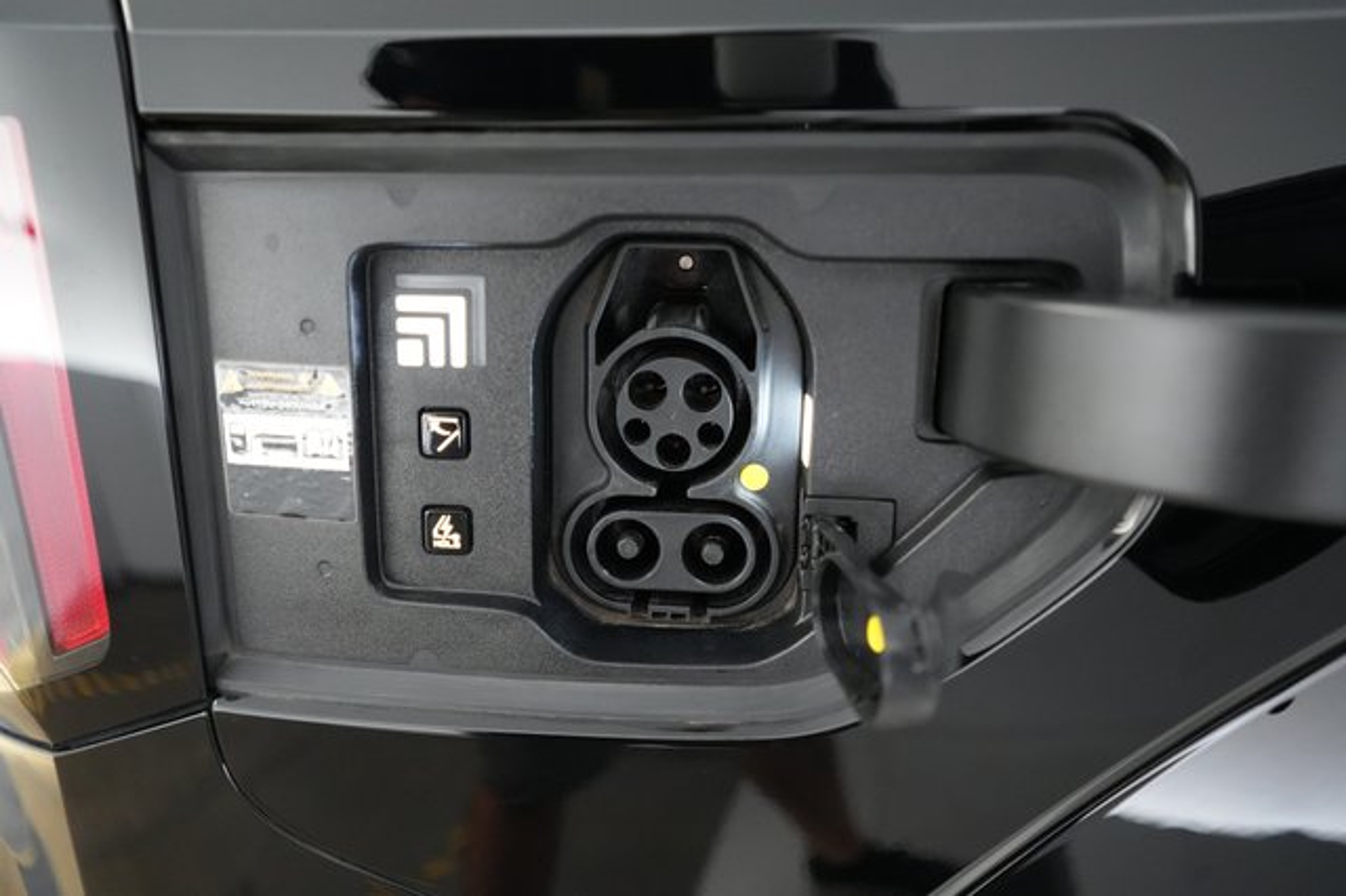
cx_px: 673
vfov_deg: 46.4
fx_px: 1046
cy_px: 448
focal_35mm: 28
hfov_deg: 65.5
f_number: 2.8
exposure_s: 1/250
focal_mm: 28
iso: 6400
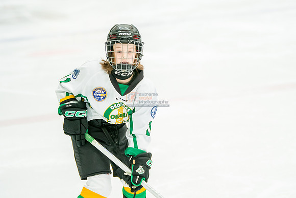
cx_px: 164
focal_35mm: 229
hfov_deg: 9.0
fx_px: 1885
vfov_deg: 6.0
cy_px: 93
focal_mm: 176
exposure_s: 1/1250
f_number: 3.2
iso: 3200
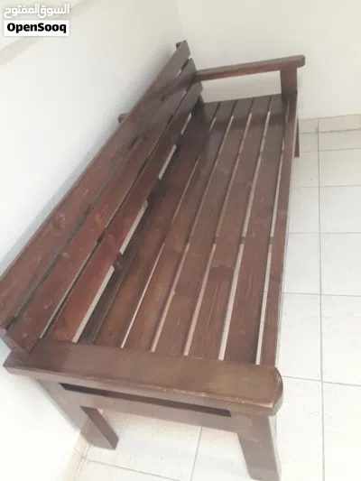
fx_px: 375
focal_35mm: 27
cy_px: 240
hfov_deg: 51.4
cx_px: 180
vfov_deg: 65.3
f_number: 1.9
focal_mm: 3.6
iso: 500
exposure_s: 1/17
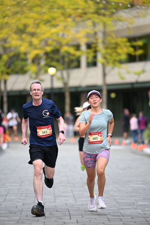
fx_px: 1249
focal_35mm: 200
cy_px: 112
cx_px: 75
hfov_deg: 6.9
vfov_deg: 10.3
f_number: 2.8
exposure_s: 1/2000
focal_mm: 200
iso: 1000
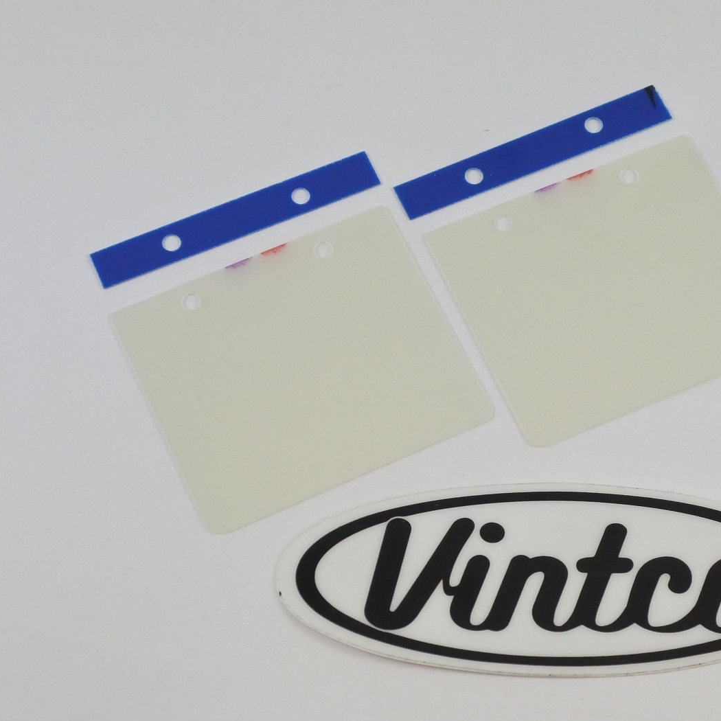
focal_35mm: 48
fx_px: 1131
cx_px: 513
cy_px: 362
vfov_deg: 35.4
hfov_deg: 34.8
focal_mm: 14
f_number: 4
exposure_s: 1/250
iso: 400
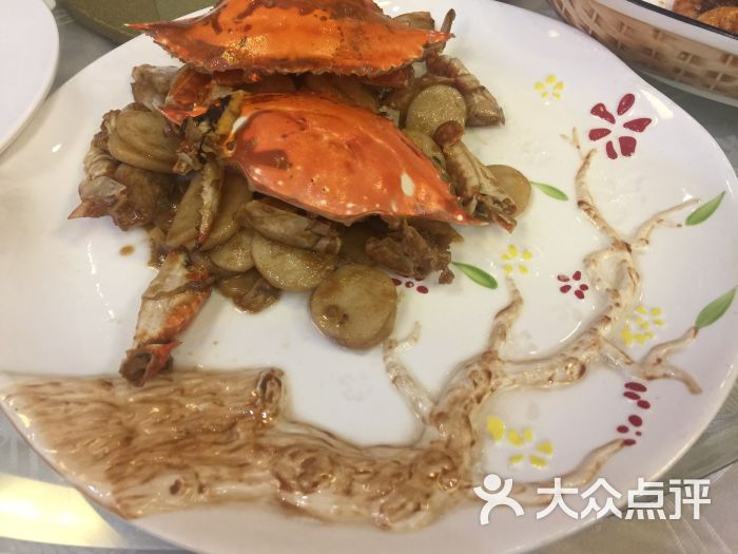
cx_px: 369
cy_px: 277
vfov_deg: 48.2
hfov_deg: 61.7
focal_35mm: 29
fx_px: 618
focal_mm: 4.15
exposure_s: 1/17
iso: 64
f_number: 2.2
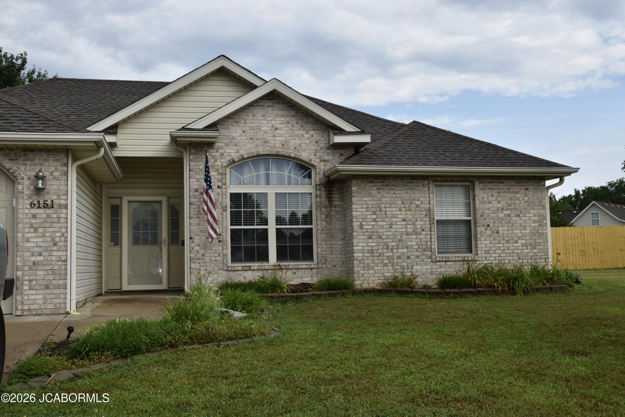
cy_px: 208
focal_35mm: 39
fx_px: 677
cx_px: 312
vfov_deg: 34.2
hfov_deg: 49.6
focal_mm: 26
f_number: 7.1
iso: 100
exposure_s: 1/200
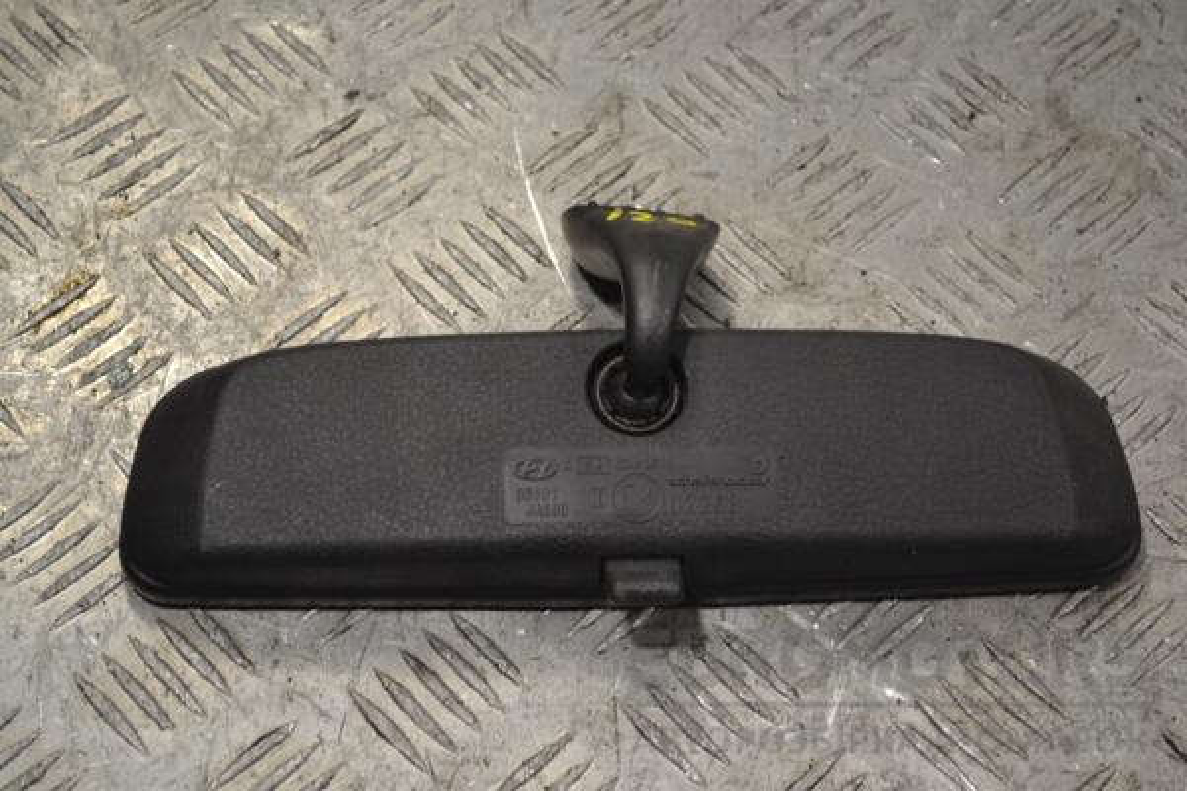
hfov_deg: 24.6
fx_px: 2720
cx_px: 594
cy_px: 396
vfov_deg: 16.6
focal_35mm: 82
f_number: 5.6
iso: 400
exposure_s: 1/80
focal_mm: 55
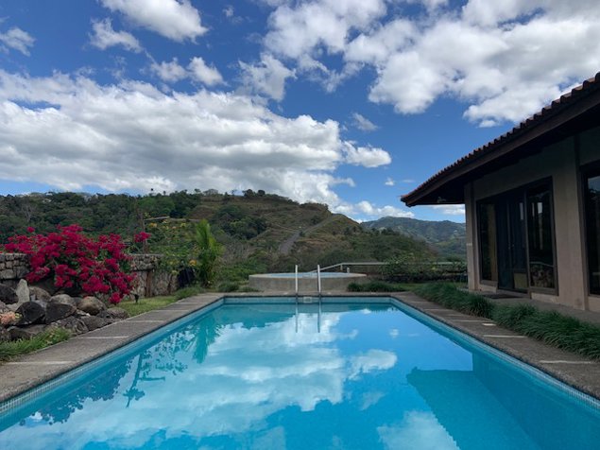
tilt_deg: +4.2
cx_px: 300
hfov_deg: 67.3
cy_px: 225
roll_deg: +0.3
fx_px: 451
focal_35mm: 26
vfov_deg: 53.0
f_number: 1.8
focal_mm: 4.25
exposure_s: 1/2481
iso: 25
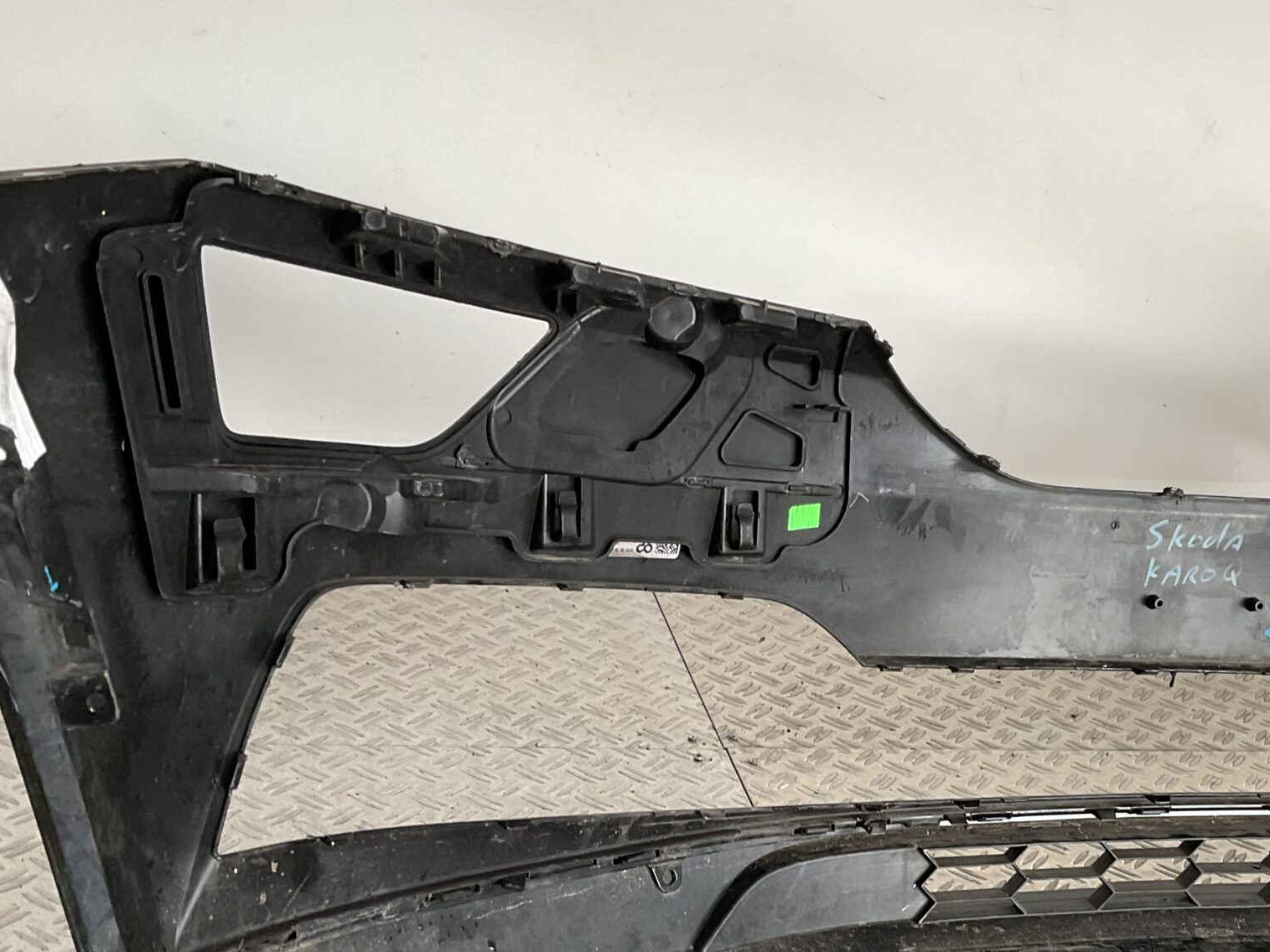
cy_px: 765
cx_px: 782
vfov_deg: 29.0
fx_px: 1798
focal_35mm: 49
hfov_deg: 38.7
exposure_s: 1/50
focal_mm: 3
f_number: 1.8
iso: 32
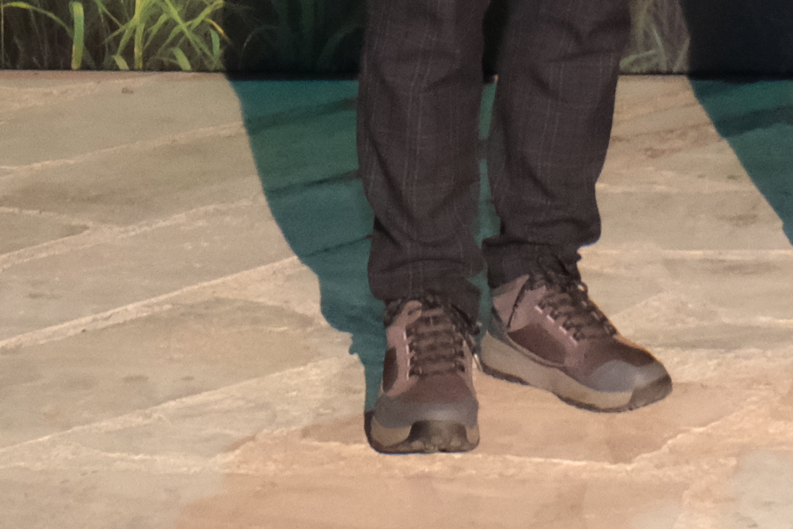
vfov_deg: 8.0
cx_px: 1009
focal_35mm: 166
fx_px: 3656
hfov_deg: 12.0
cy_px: -466
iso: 4000
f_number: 4.5
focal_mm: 21.4
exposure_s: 1/125
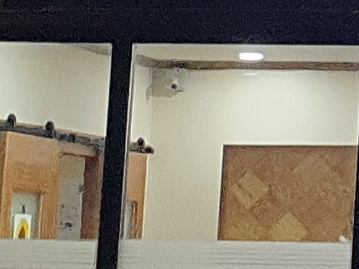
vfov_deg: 9.2
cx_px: 967
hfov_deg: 10.3
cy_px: -207
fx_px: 1597
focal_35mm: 154
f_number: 2.4
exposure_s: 1/60
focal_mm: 4.3
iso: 250
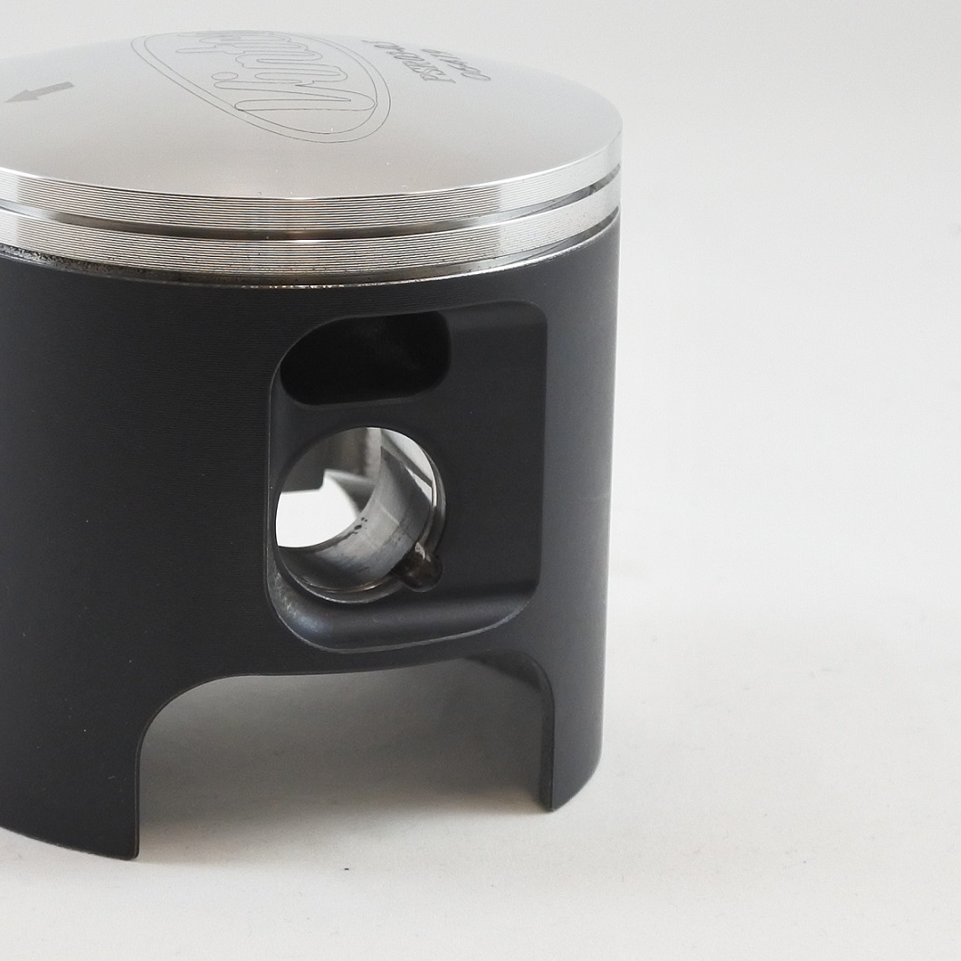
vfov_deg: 24.0
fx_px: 2261
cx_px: 252
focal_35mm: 72
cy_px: 465
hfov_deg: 23.8
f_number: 4.5
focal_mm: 17.6
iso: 450
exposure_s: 1/125
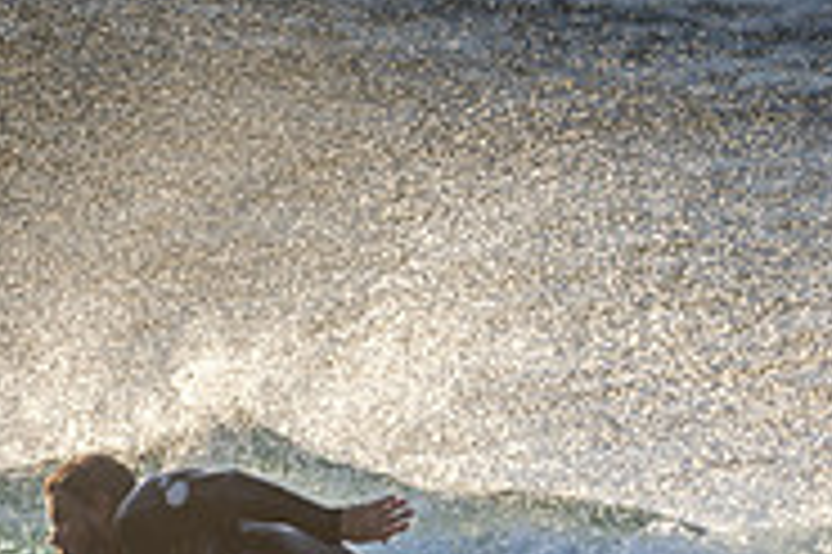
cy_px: 669
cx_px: 252
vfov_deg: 0.6
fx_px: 54400
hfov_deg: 0.9
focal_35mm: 2356
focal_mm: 500
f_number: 5.6
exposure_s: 1/640
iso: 140
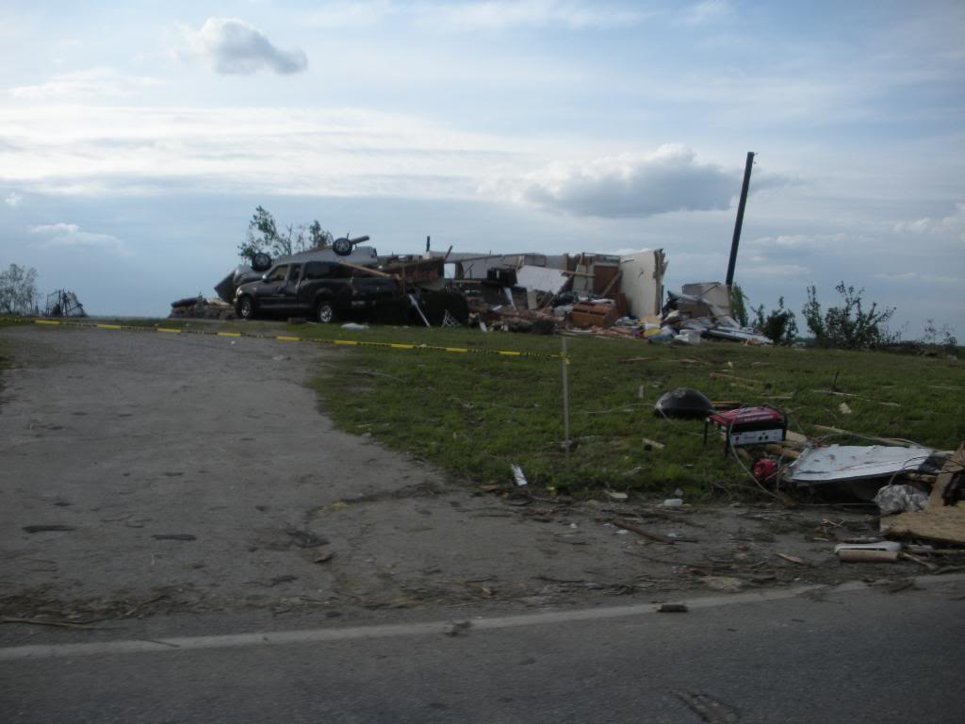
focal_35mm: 36
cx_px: 482
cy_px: 362
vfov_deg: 39.7
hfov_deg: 51.4
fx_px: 1004
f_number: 3.5
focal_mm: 6.3
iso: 64
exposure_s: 1/589
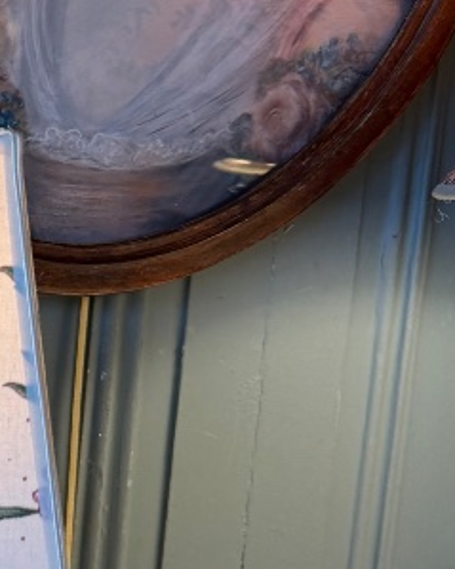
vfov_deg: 20.2
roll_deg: -1.6
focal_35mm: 94
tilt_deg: -11.7
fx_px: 1583
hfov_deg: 14.4
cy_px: 436
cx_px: -369
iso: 125
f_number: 1.78
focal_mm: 6.76
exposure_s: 1/100
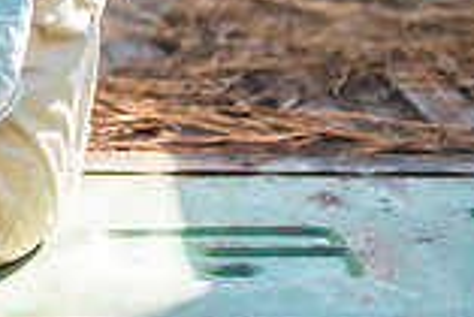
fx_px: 2794
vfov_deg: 6.4
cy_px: -234
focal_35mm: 212
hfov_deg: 9.5
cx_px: -165
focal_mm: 56
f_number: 2.8
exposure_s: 1/160
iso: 100
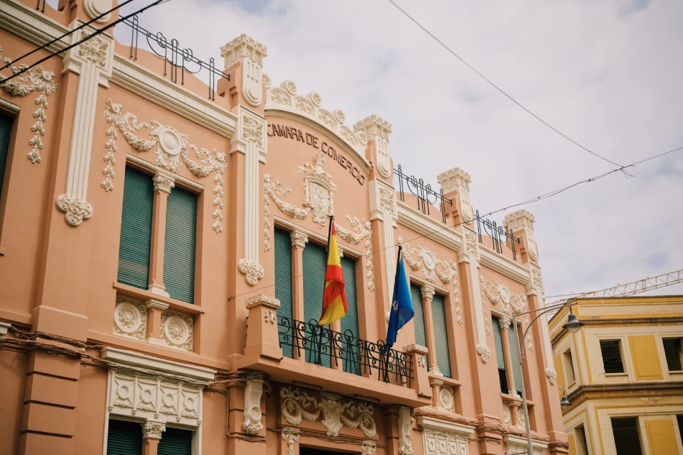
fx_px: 778
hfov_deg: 47.4
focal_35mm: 41
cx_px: 342
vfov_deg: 32.6
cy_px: 228
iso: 160
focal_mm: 27
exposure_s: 1/8000
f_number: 1.8
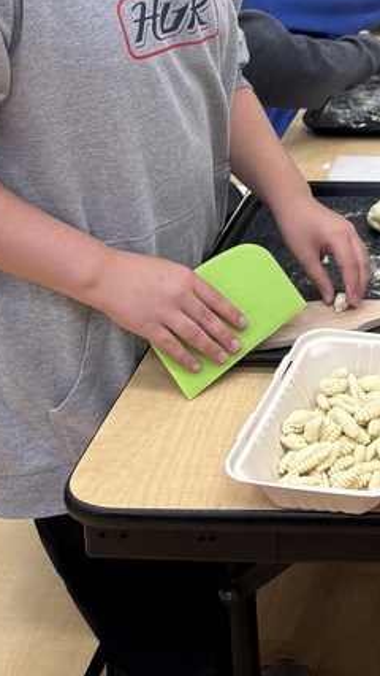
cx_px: 535
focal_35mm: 68
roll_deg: +0.8
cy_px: -108
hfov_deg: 16.5
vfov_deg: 27.7
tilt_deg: -10.0
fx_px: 1219
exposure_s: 1/60
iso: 80
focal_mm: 5.96
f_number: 1.6
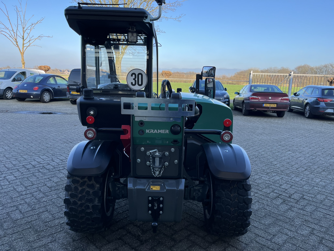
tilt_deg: -11.8
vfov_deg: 53.1
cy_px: 126
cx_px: 167
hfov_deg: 67.3
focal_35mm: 26
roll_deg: -1.9
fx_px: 251
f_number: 1.6
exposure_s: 1/852
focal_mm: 5.1
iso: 50
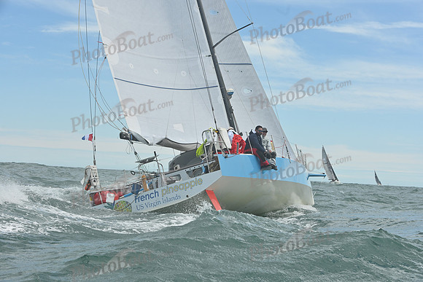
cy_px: 141
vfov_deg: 19.5
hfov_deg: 28.8
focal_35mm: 70
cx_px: 212
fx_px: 823
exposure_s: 1/1250
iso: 320
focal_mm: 70
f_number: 9
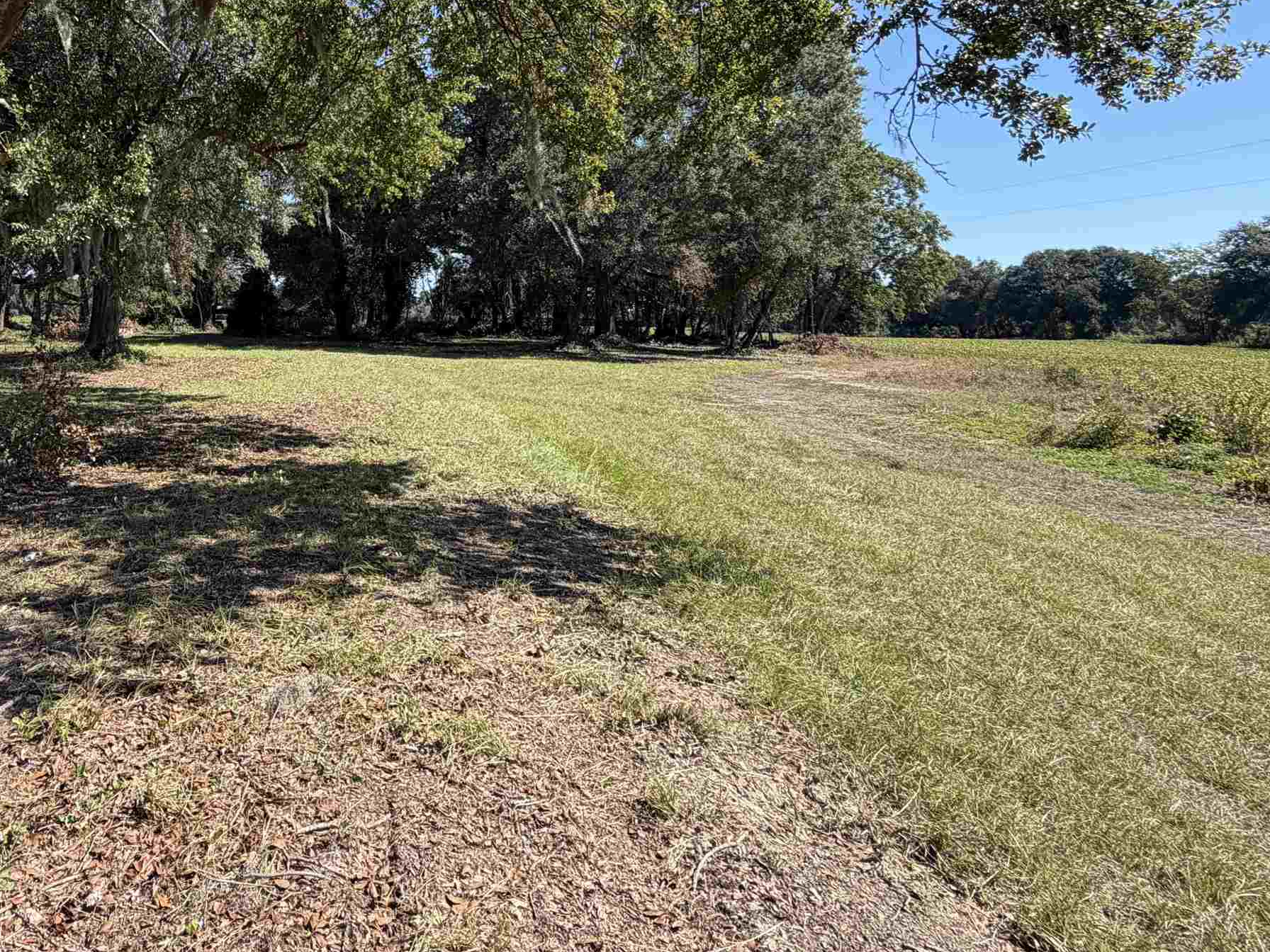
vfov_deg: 53.6
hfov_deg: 67.4
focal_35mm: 24
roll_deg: -0.9
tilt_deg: +7.1
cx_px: 329
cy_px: 210
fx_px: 881
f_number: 2.2
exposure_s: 1/590
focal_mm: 2.22
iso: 40
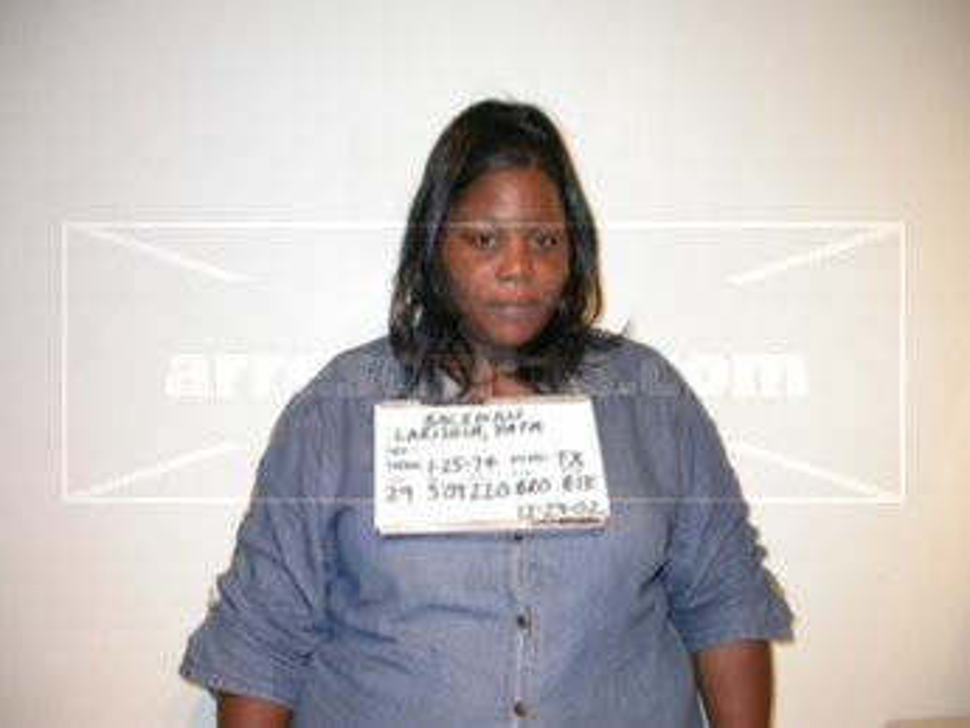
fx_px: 1065
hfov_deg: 49.0
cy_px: 364
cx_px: 485
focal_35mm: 38
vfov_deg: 37.7
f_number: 2.6
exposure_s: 1/47.3
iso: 100
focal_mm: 7.85
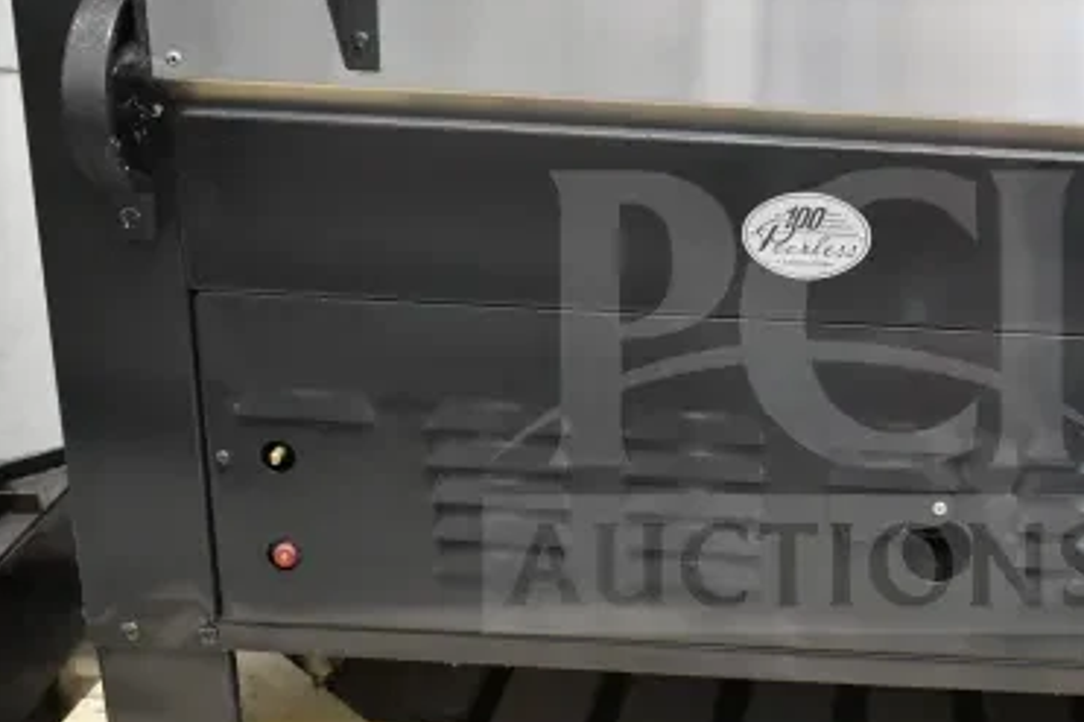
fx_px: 1560
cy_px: 402
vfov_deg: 26.0
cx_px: 809
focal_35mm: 52
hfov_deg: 37.4
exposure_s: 1/100
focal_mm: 21
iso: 6400
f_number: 5
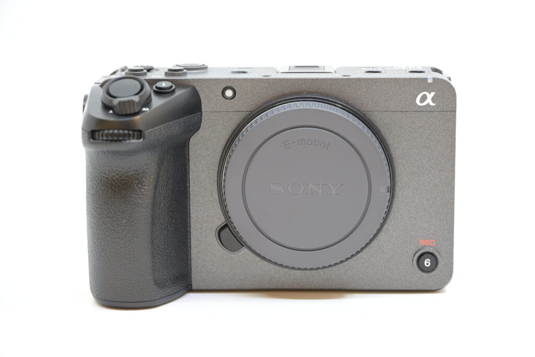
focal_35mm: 98
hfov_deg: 20.8
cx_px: 268
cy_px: 178
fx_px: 1456
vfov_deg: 14.0
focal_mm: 98
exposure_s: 1/160
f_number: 6.3
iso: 1600
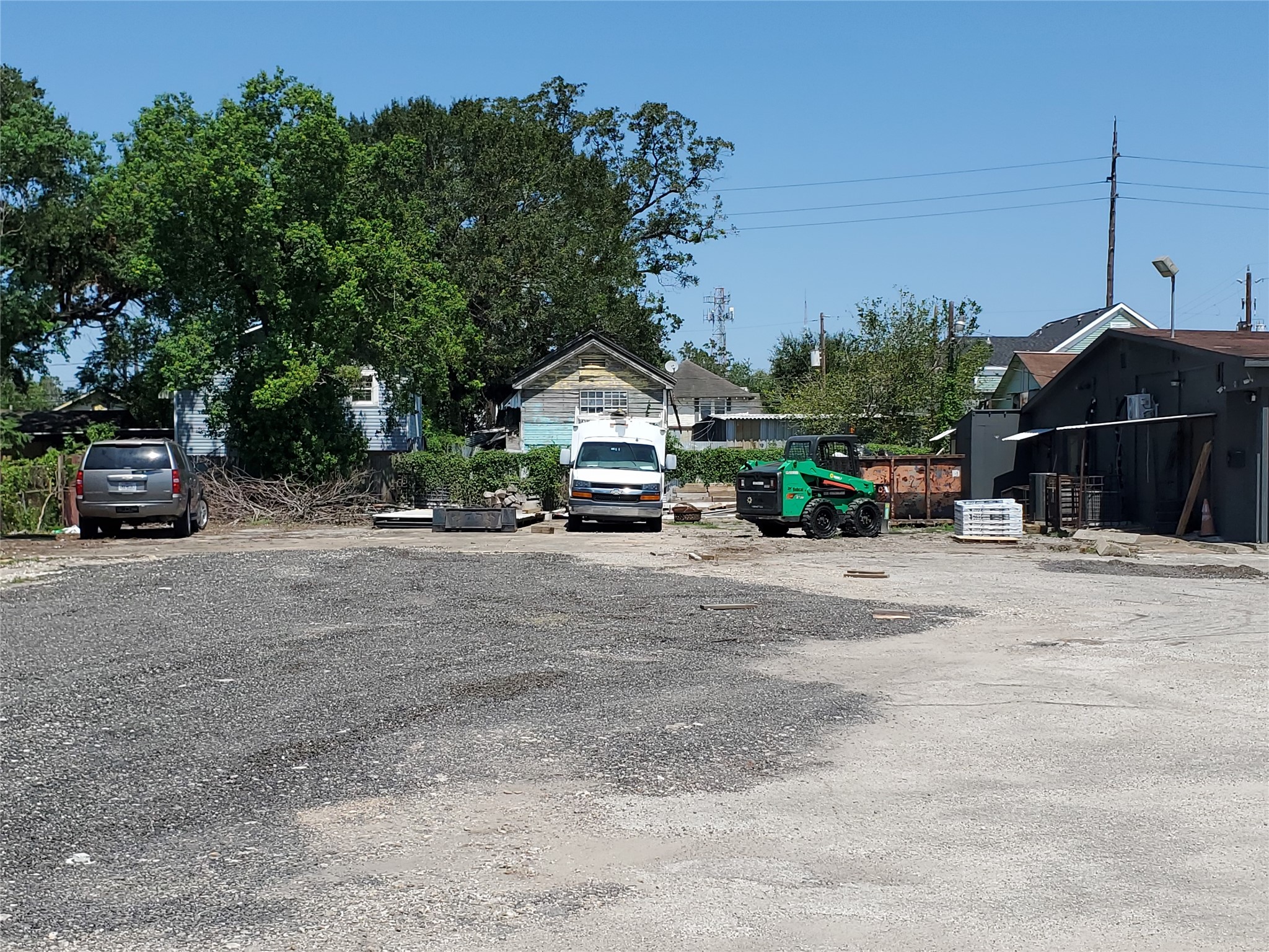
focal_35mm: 26
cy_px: 476
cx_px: 634
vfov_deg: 53.1
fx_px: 953
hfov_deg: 67.3
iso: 50
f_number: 2.4
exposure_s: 1/1888
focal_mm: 4.3
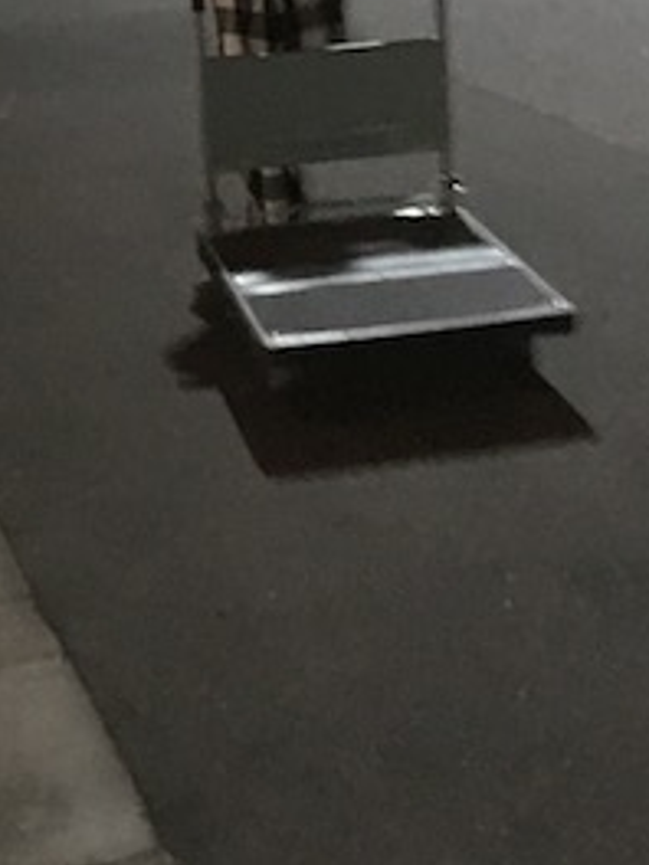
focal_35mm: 88
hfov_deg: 16.8
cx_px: 397
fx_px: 2200
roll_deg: +2.1
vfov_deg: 21.6
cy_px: 39
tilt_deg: -9.8
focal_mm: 4.15
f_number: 2.2
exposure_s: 1/15
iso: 1000
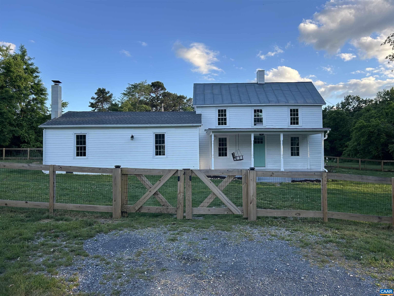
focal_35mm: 26
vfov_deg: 53.1
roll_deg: +0.8
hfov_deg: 67.3
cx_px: 197
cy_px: 148
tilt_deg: +3.7
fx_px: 296
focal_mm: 5.7
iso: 50
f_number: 1.5
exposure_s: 1/827
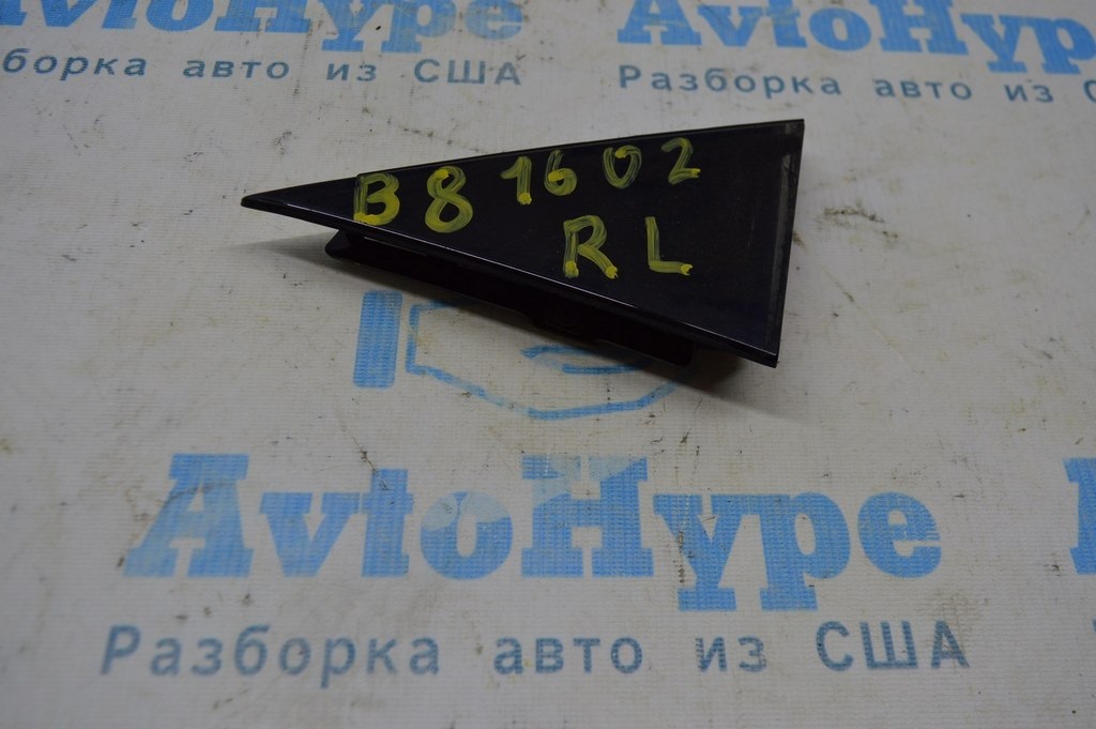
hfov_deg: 57.3
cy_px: 364
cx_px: 548
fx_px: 1004
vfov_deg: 39.9
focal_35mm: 33
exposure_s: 1/125
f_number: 5.6
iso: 400
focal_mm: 22
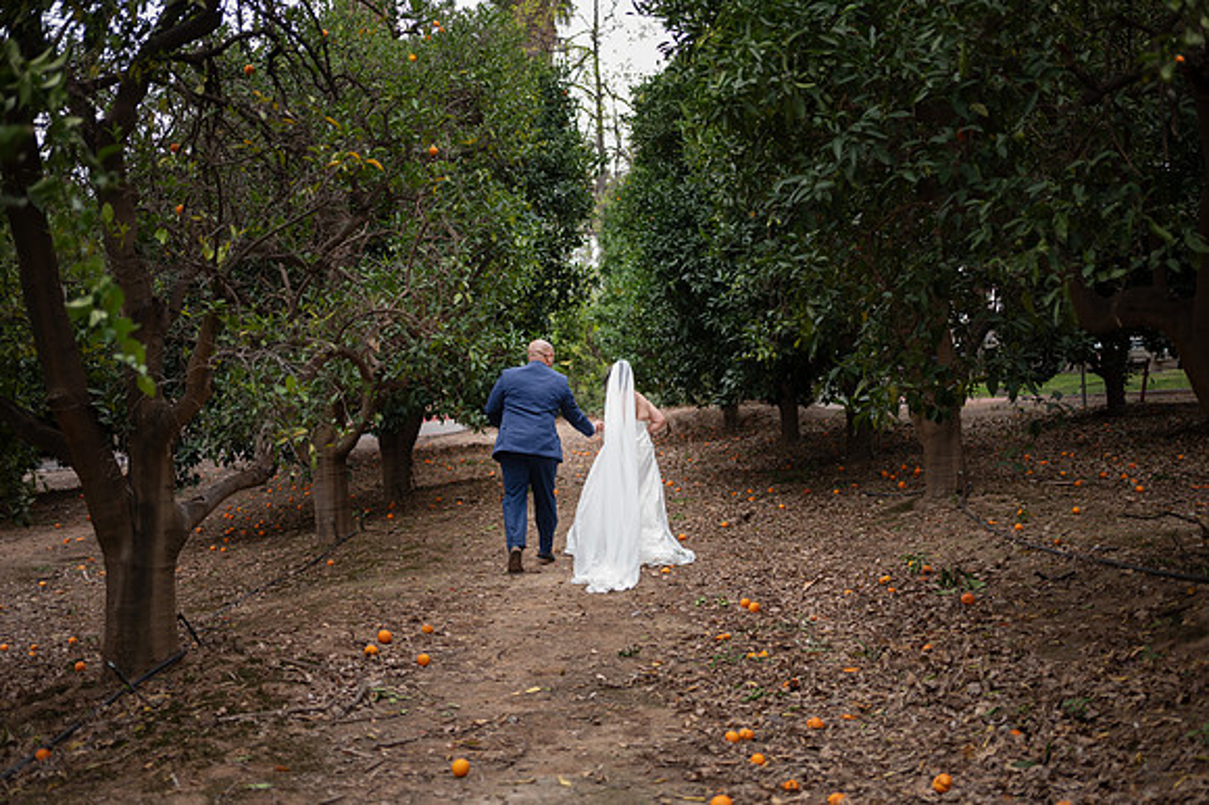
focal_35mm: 40
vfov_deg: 33.4
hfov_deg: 48.5
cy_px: 402
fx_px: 1343
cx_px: 604
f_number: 2
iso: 100
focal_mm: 40
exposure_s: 1/80
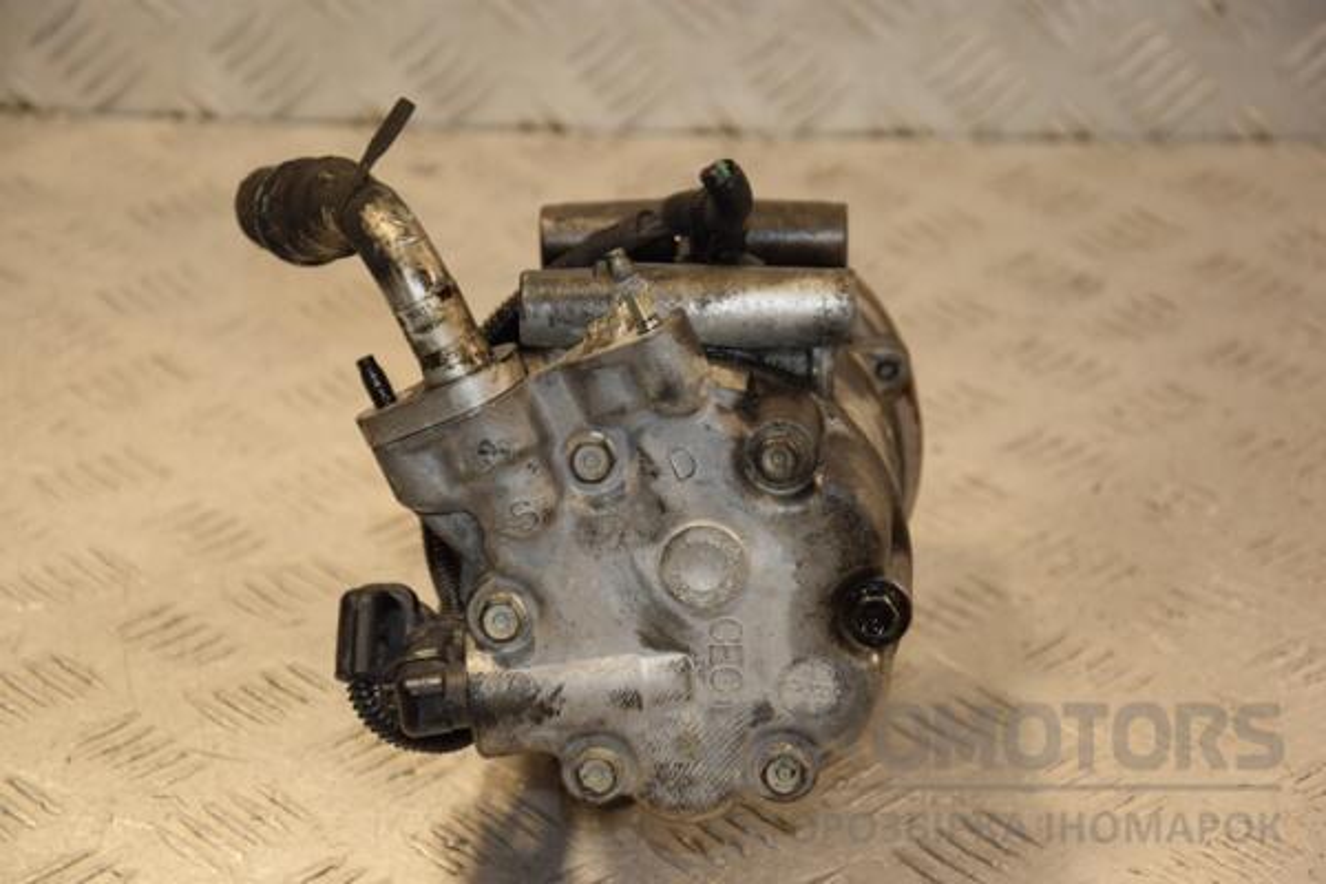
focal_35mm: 120
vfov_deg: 11.4
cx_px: 663
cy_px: 442
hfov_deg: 17.1
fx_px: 4420
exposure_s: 1/160
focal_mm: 80
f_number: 5.3
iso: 800
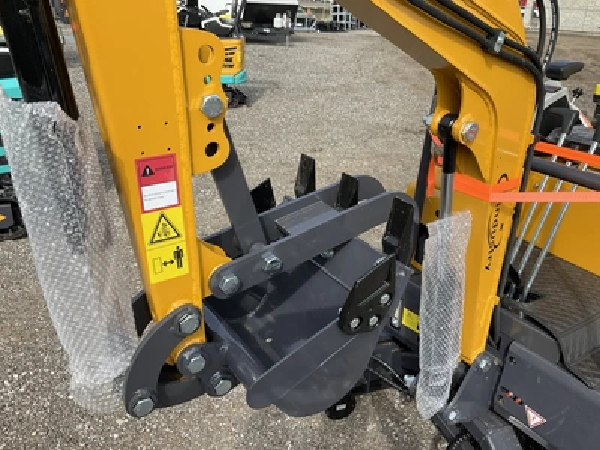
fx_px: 503
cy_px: 225
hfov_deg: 61.7
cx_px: 300
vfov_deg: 48.2
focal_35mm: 29
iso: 25
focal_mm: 3
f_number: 1.8
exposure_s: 1/1221
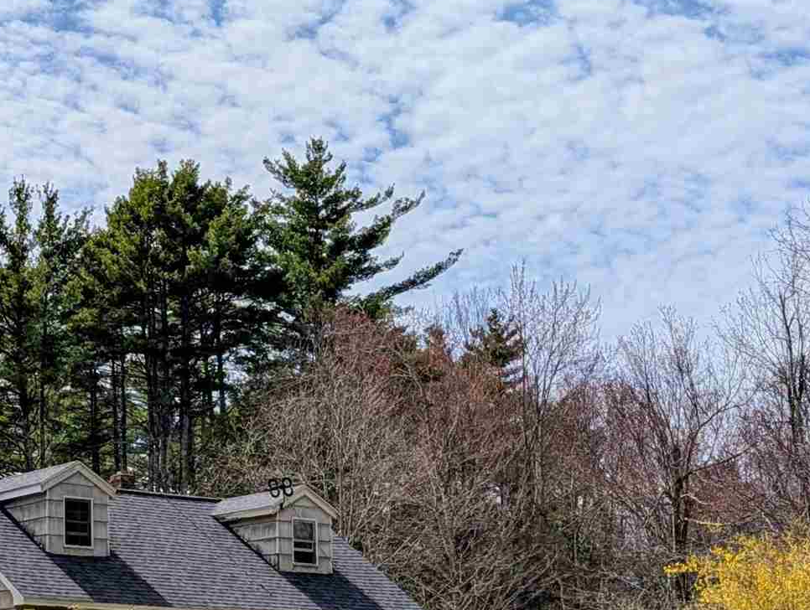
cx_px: -193
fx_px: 1781
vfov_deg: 19.0
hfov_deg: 23.2
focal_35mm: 76
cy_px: 576
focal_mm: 6.9
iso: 21
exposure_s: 1/2717
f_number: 1.68
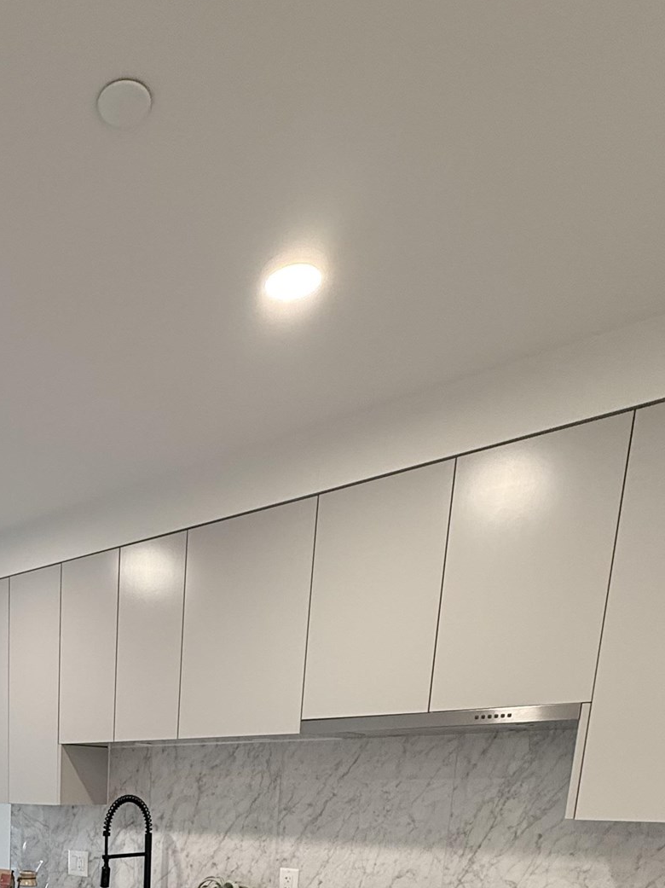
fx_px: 795
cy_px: 957
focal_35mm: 31
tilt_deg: -10.8
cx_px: 38
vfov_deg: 45.3
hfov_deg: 41.0
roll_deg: -1.2
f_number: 2.2
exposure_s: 1/60
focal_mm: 2.22
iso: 200
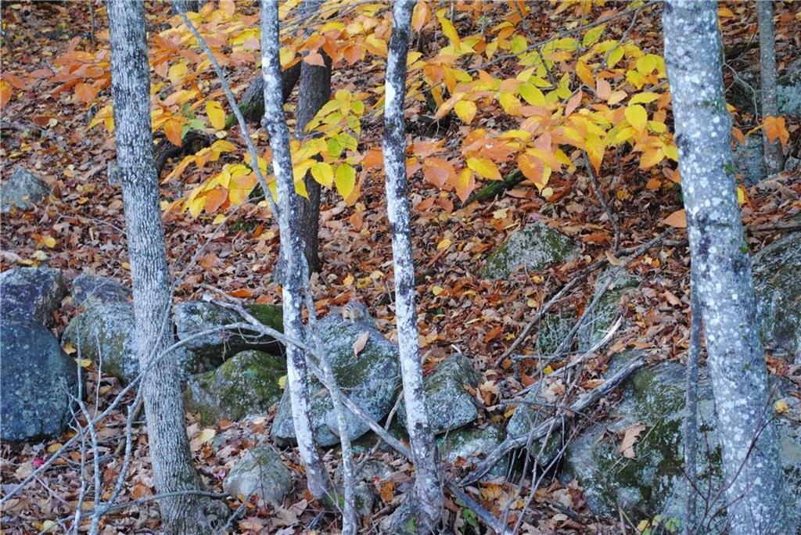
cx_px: 400
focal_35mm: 82
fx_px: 1837
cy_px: 268
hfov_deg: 24.6
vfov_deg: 16.6
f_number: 5.6
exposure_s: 1/60
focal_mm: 55
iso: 560
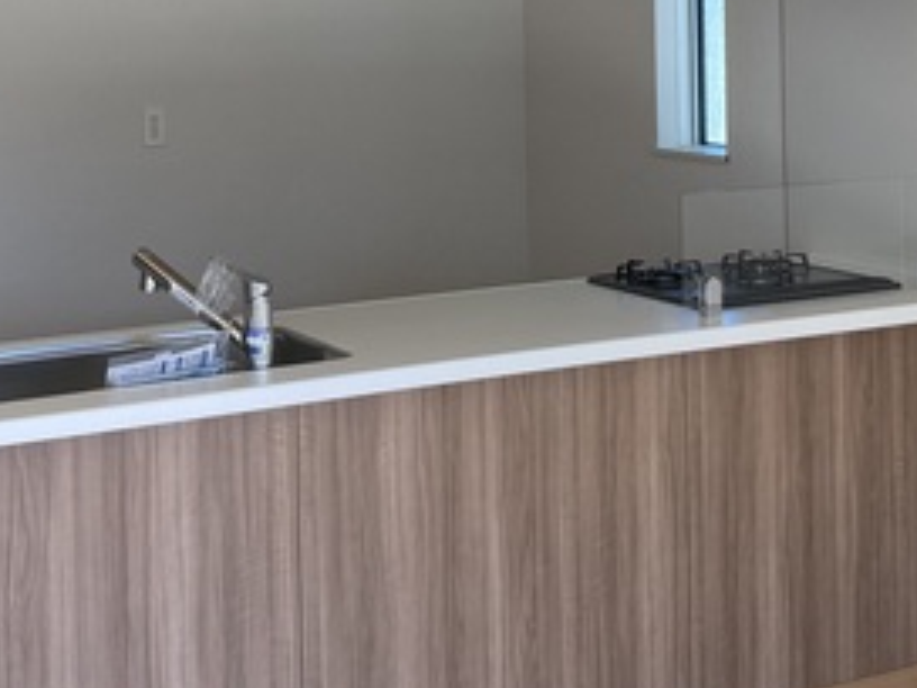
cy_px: 88
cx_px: 455
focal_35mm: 66
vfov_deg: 21.8
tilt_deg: -2.9
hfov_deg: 29.4
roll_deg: +1.7
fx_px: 1748
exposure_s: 1/121
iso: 25
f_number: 1.8
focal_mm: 3.99
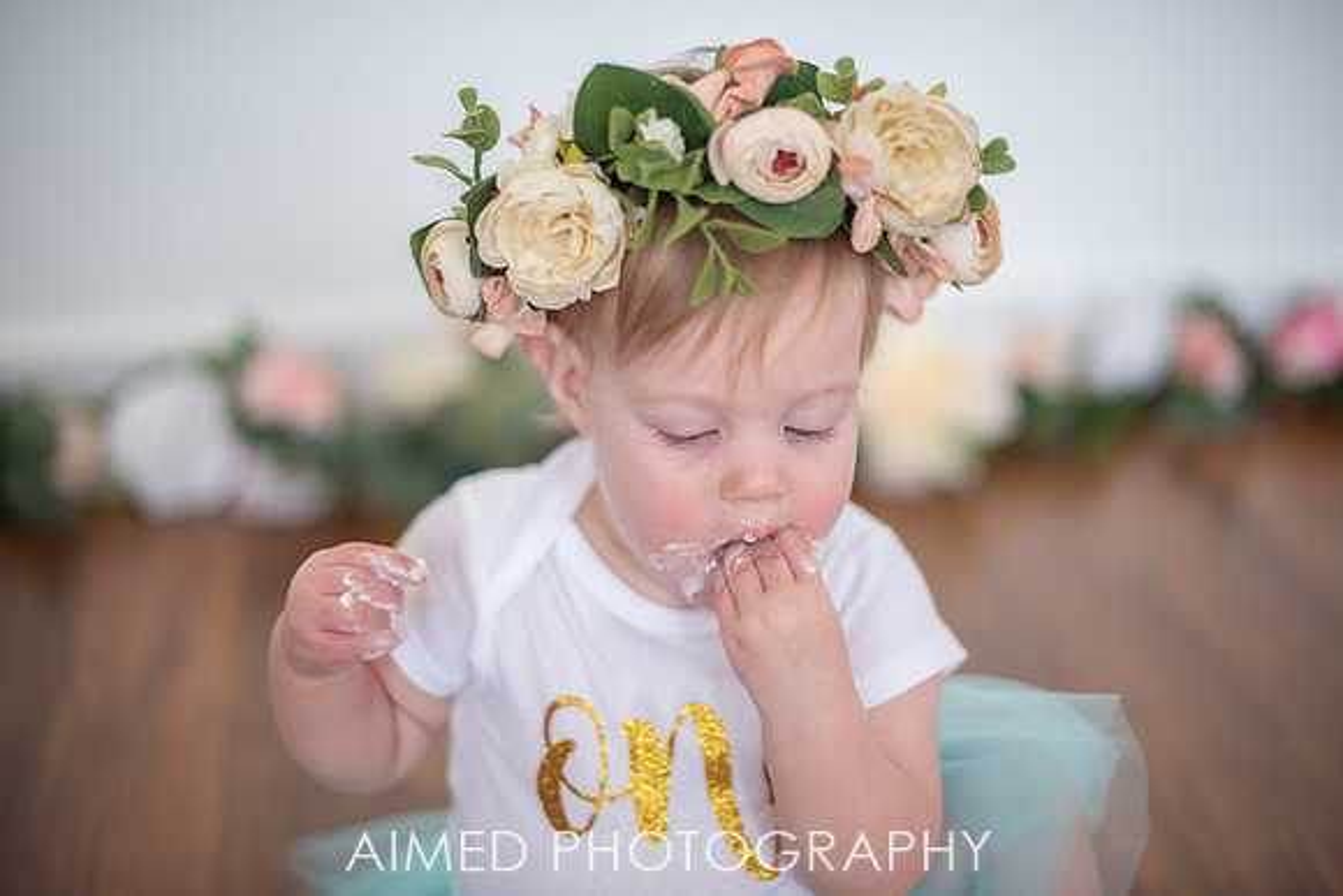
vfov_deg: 27.0
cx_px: 672
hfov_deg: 39.6
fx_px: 1866
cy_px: 448
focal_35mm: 50
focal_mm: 50
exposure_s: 1/320
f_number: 1.4
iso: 200
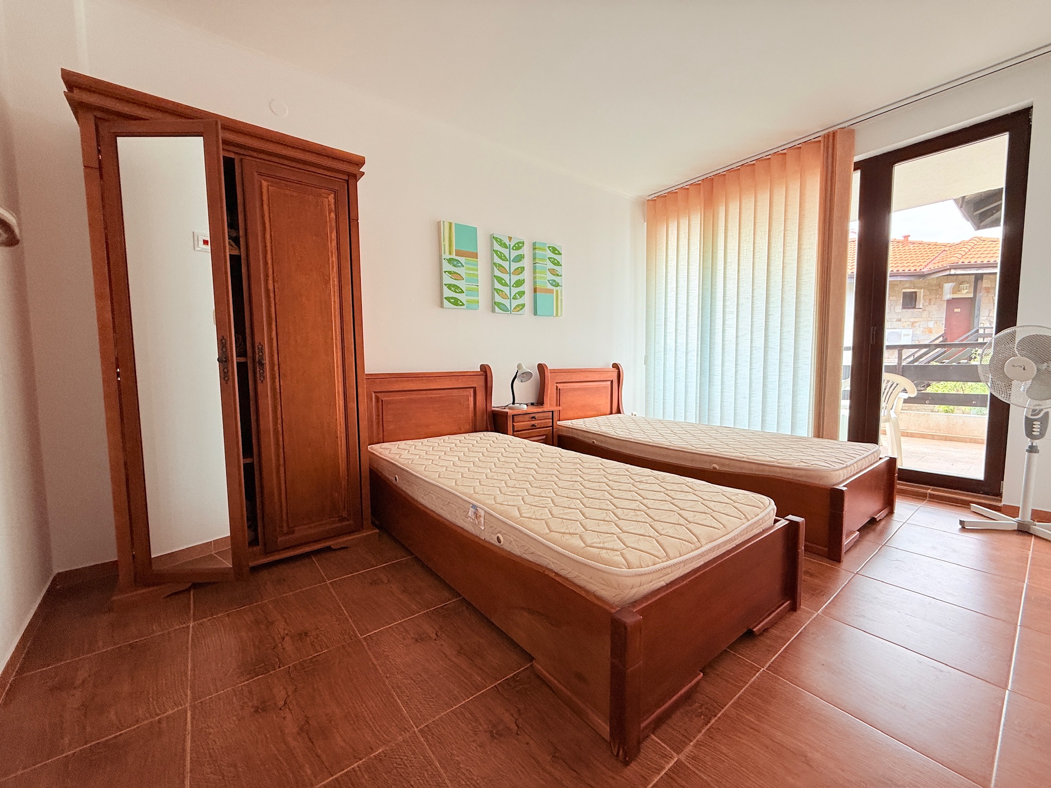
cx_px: 526
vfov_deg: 85.7
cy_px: 394
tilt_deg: -3.5
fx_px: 425
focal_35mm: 14
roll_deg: +0.4
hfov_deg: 102.1
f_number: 2.2
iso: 80
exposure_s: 1/99
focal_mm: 2.22
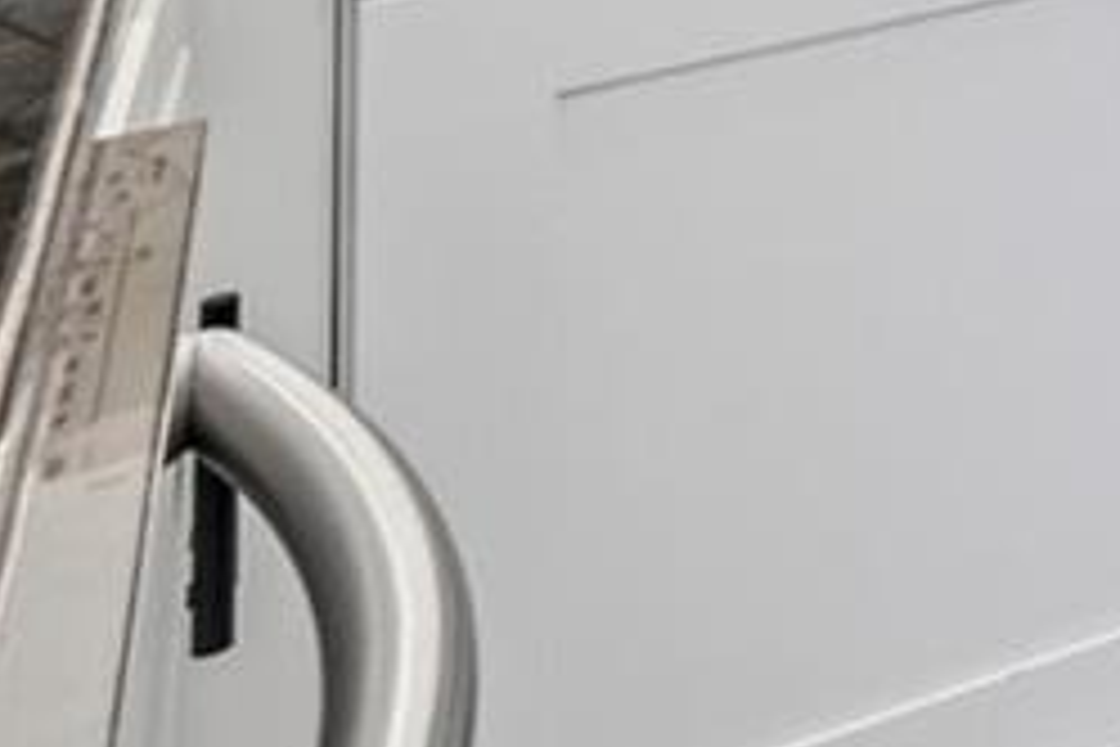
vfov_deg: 11.8
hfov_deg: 10.9
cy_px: -1138
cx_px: 3517
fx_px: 2800
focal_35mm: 90
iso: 320
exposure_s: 1/15
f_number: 9
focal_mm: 14
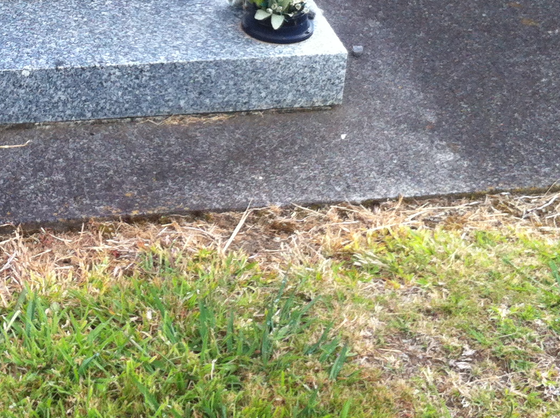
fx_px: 1405
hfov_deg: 22.1
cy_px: 17
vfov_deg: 16.6
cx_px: 74
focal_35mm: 87
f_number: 2.8
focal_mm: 3.85
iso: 80
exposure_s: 1/296
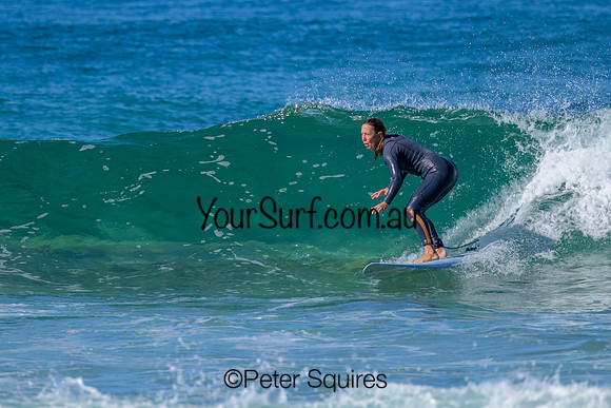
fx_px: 13074
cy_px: 214
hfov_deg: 2.7
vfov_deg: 1.8
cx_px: 311
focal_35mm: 770
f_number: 8
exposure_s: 1/2000
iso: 450
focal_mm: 560
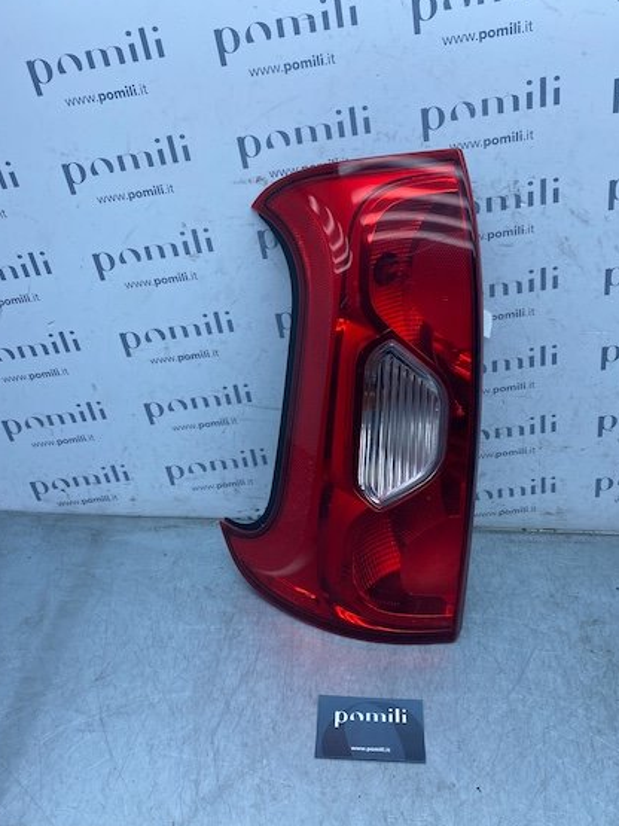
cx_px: 341
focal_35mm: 30
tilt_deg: -33.7
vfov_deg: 59.9
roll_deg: -2.6
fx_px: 716
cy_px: 435
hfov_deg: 46.7
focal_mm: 4.25
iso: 32
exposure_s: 1/1016
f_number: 1.8
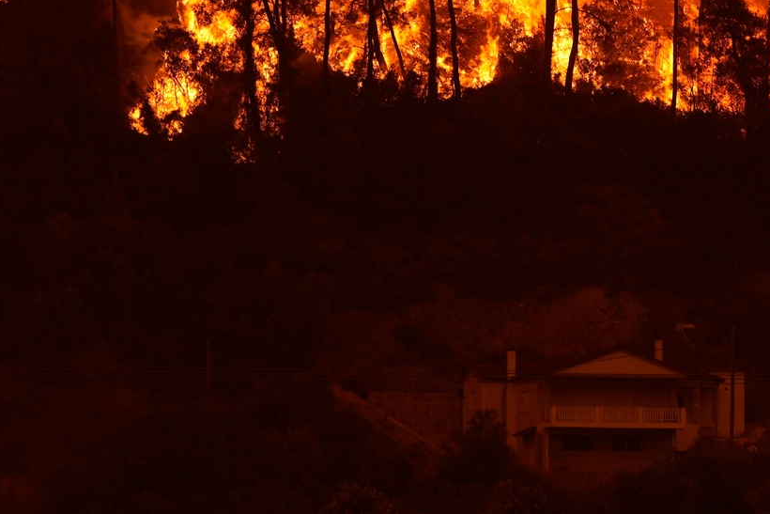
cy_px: -24
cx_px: 462
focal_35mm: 323
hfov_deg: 6.4
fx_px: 6909
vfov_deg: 4.3
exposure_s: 1/400
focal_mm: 92
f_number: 3.5
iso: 400
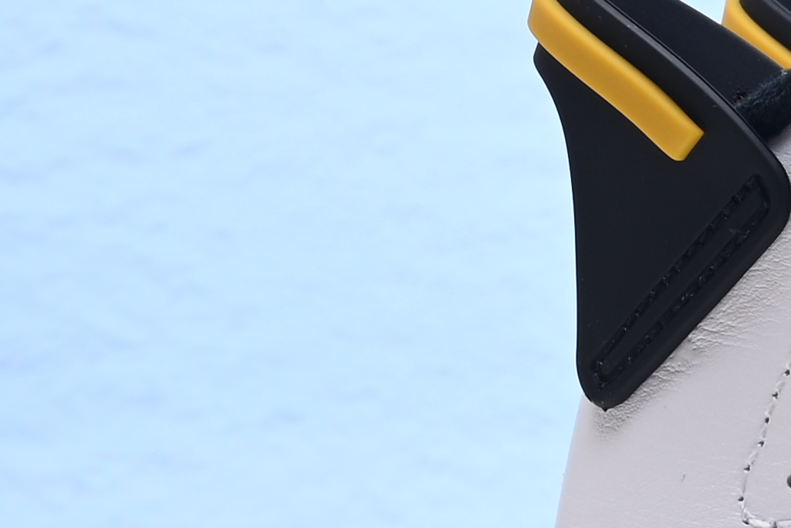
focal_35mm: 223
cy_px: 76
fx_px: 4901
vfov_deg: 6.2
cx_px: 1810
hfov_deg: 8.5
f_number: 16
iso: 100
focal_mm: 38
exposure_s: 1/2
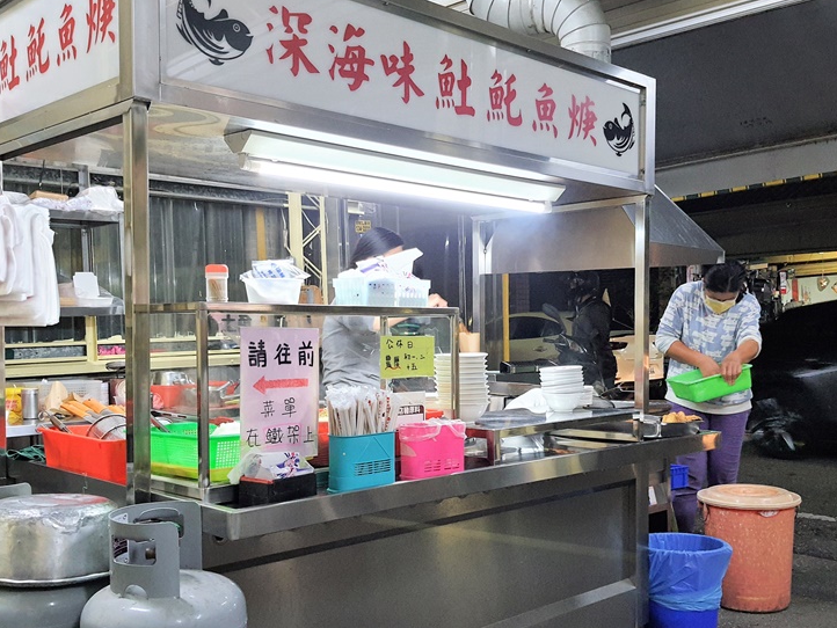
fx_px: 871
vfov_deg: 39.6
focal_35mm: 36
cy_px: 368
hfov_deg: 51.3
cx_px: 457
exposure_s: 1/40
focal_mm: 4.32
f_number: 1.7
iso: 320
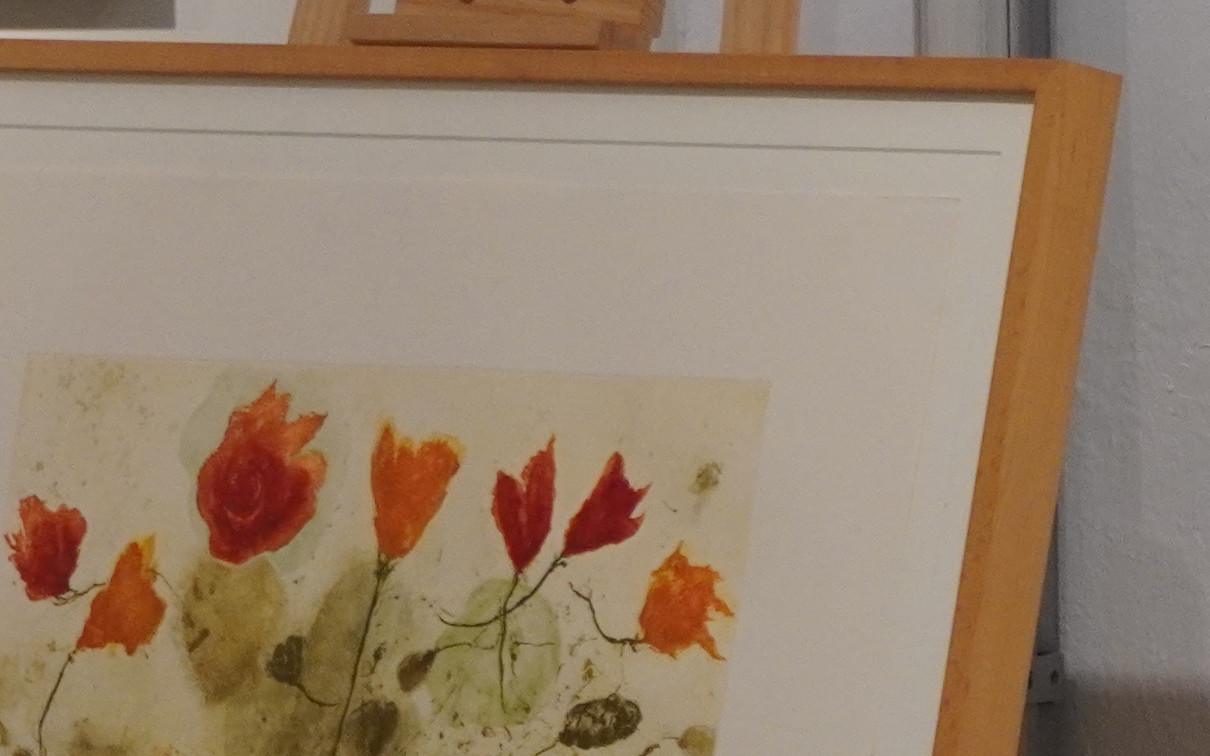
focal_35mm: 545
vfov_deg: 2.4
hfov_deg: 3.8
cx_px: -1232
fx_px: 17974
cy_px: 318
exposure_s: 1/160
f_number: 5.6
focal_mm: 88
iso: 1250
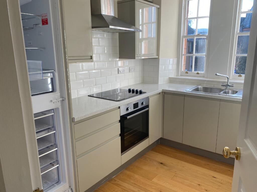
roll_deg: +1.1
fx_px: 193
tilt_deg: -14.8
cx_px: 128
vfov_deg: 53.1
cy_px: 96
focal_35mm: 26
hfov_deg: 67.3
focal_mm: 4.25
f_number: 1.8
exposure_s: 1/156
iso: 32
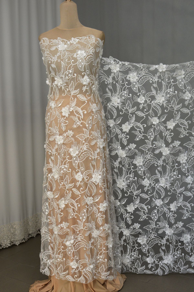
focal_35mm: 52
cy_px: 146
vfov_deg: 37.9
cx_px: 97
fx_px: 424
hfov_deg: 25.8
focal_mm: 35
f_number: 4.5
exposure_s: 1/125
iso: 800
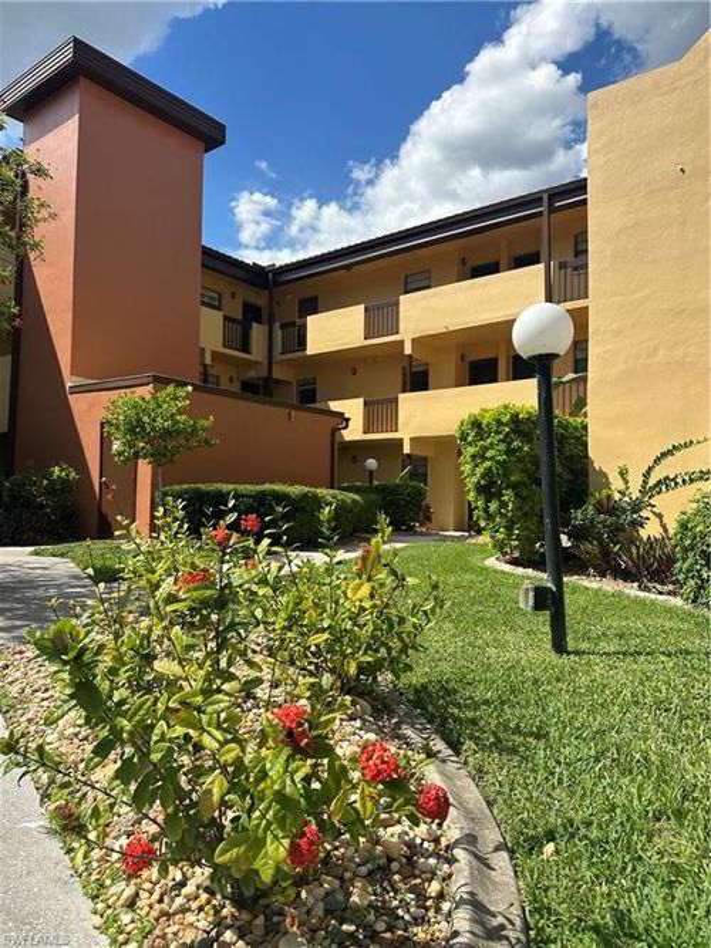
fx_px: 657
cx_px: 356
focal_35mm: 24
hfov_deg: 56.8
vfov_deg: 71.6
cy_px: 474
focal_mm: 6.86
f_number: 1.78
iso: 80
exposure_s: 1/3472
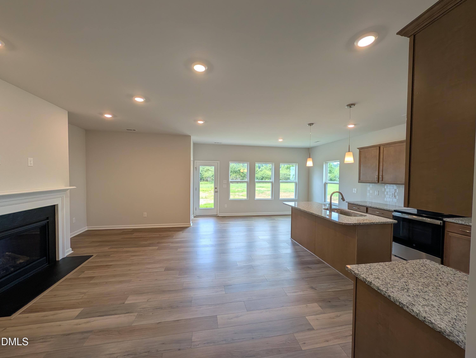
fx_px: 165
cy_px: 179
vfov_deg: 94.6
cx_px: 238
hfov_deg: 110.5
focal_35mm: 12
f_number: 1.7
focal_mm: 2.02
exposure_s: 1/227
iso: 51
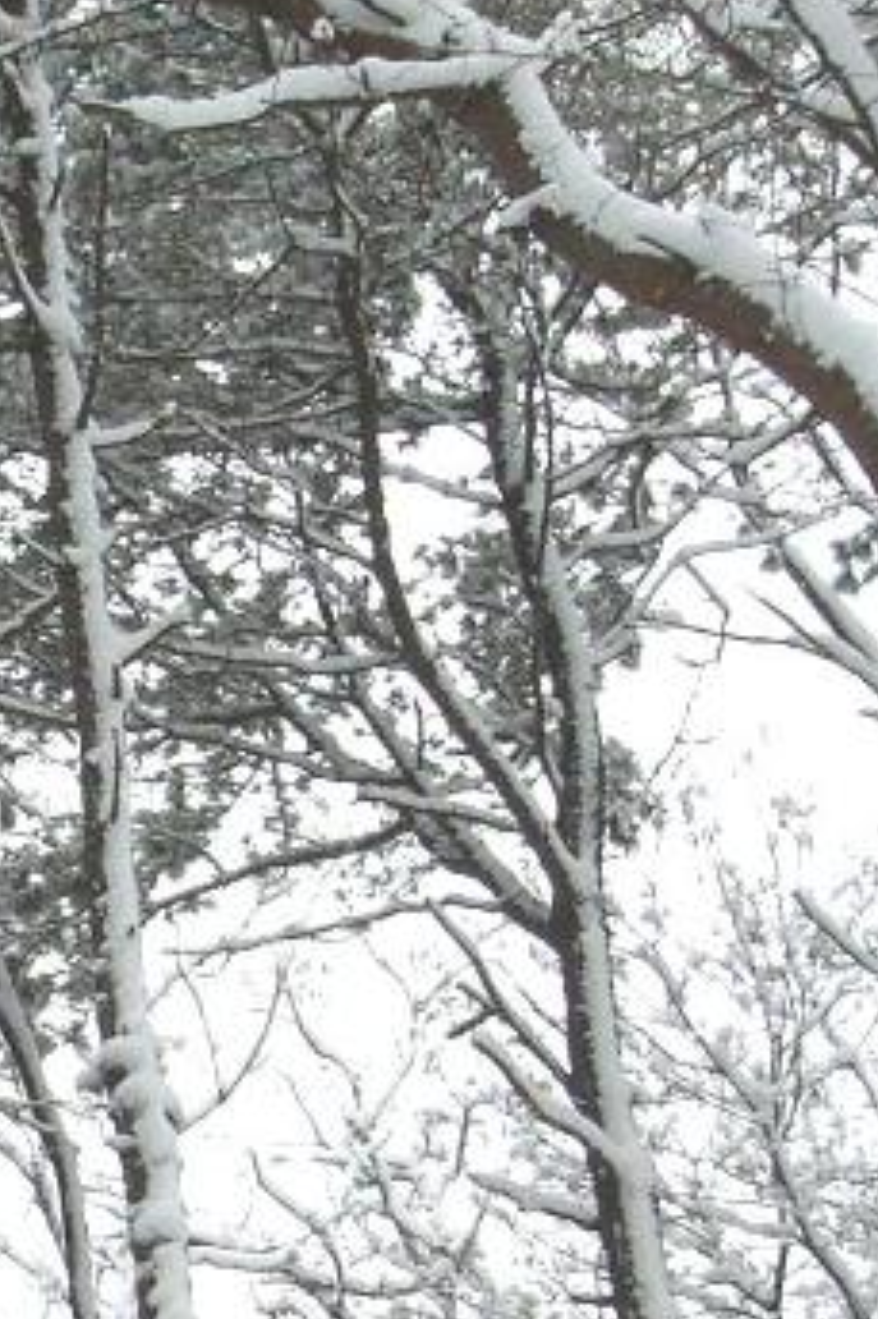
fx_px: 5676
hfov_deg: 8.7
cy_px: 1269
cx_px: -257
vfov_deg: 13.1
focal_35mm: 155
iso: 50
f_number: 6.7
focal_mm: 8.8
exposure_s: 1/180
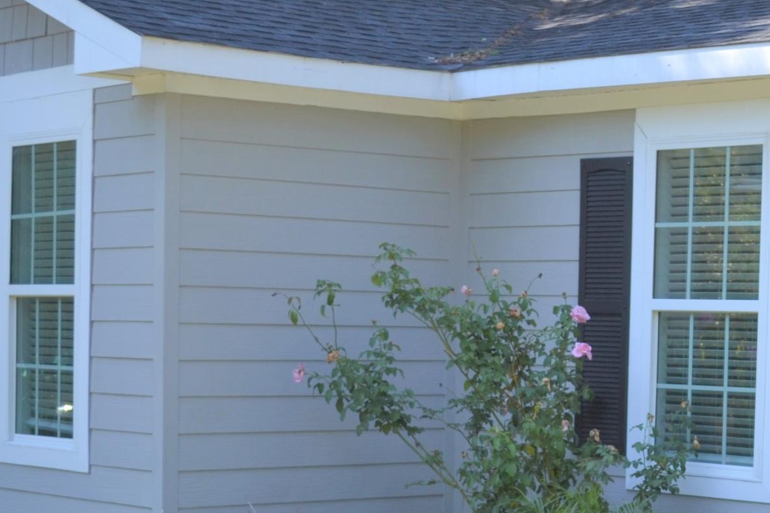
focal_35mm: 99
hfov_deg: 20.1
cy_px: 432
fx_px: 2117
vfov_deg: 13.7
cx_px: 721
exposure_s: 1/250
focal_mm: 26
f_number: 4.2
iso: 100
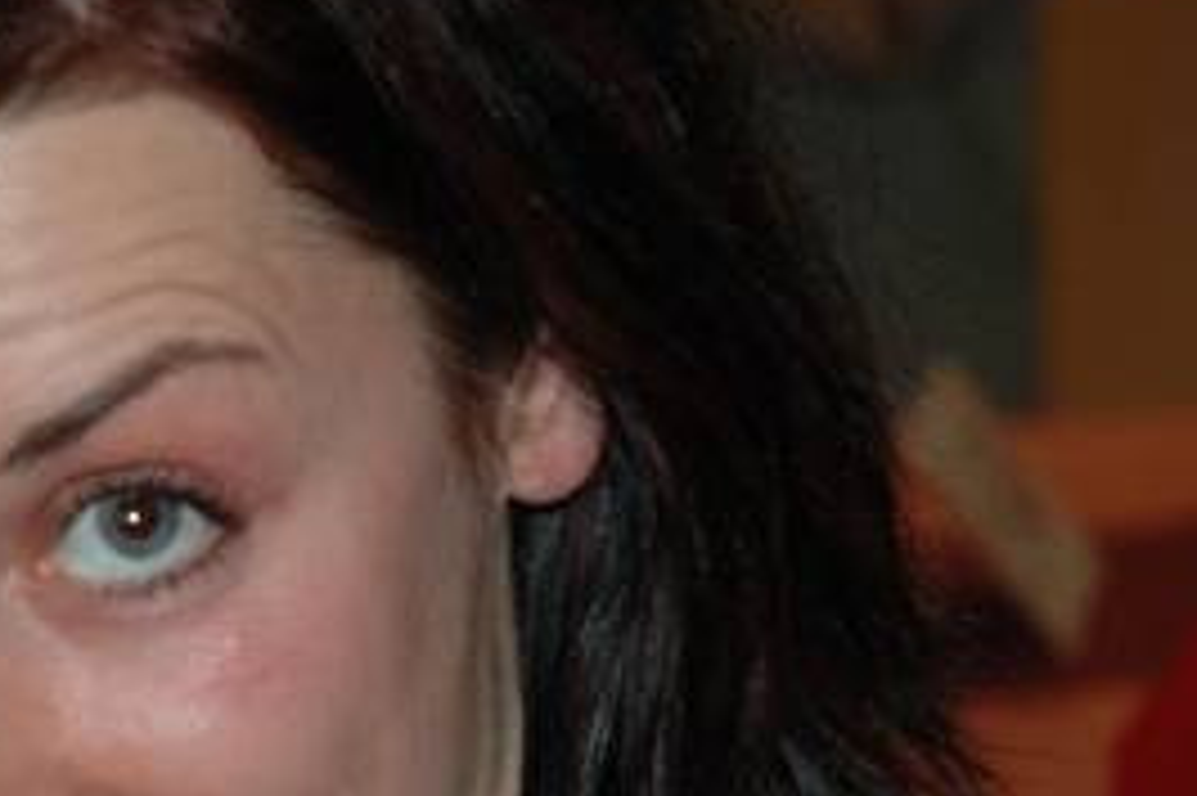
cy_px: 679
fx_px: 8407
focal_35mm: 253
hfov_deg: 8.1
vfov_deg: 5.4
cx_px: 9
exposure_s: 1/60
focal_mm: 70
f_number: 4.5
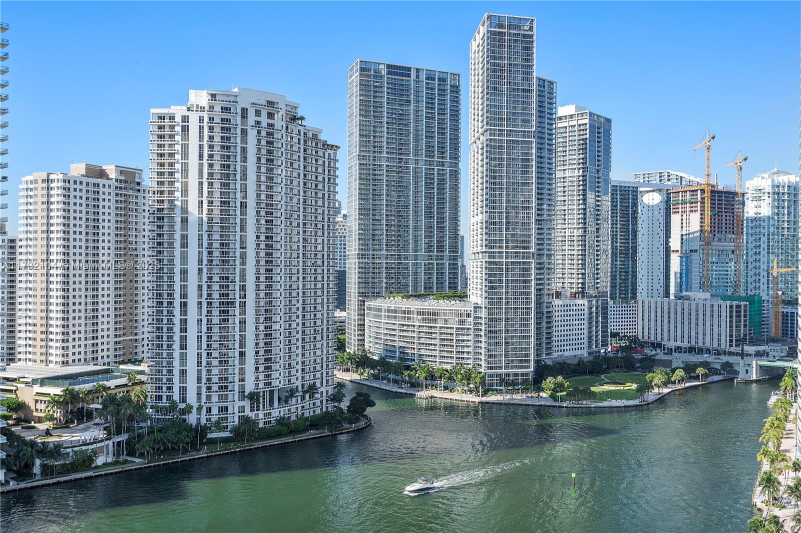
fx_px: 779
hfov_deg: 54.4
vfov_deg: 37.8
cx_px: 400
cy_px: 266
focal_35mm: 35
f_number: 10
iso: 100
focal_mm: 35
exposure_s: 1/250
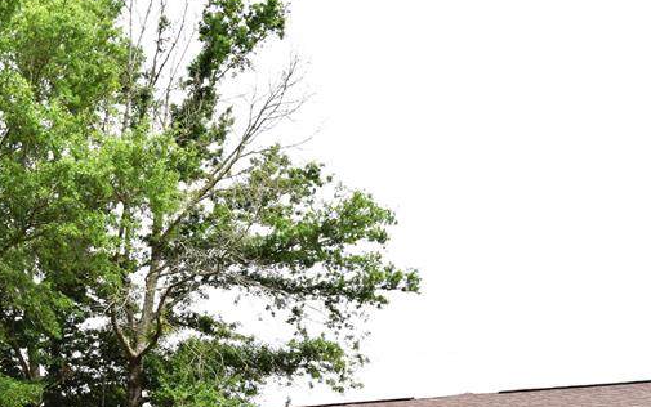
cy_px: 420
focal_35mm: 93
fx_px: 1651
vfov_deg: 13.8
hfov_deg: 22.3
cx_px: 282
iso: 200
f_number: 9
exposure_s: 1/320
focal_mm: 30
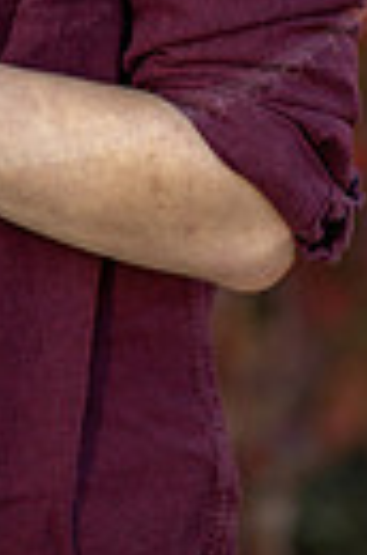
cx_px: -94
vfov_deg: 6.9
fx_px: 4535
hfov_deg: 4.6
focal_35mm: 295
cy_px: -384
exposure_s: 1/1250
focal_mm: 85
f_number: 1.2
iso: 125
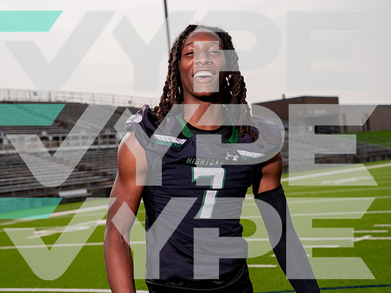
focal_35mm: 66
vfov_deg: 22.2
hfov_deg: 29.4
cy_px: 145
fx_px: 745
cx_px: 181
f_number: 5.6
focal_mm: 60
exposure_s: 1/1250
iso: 100
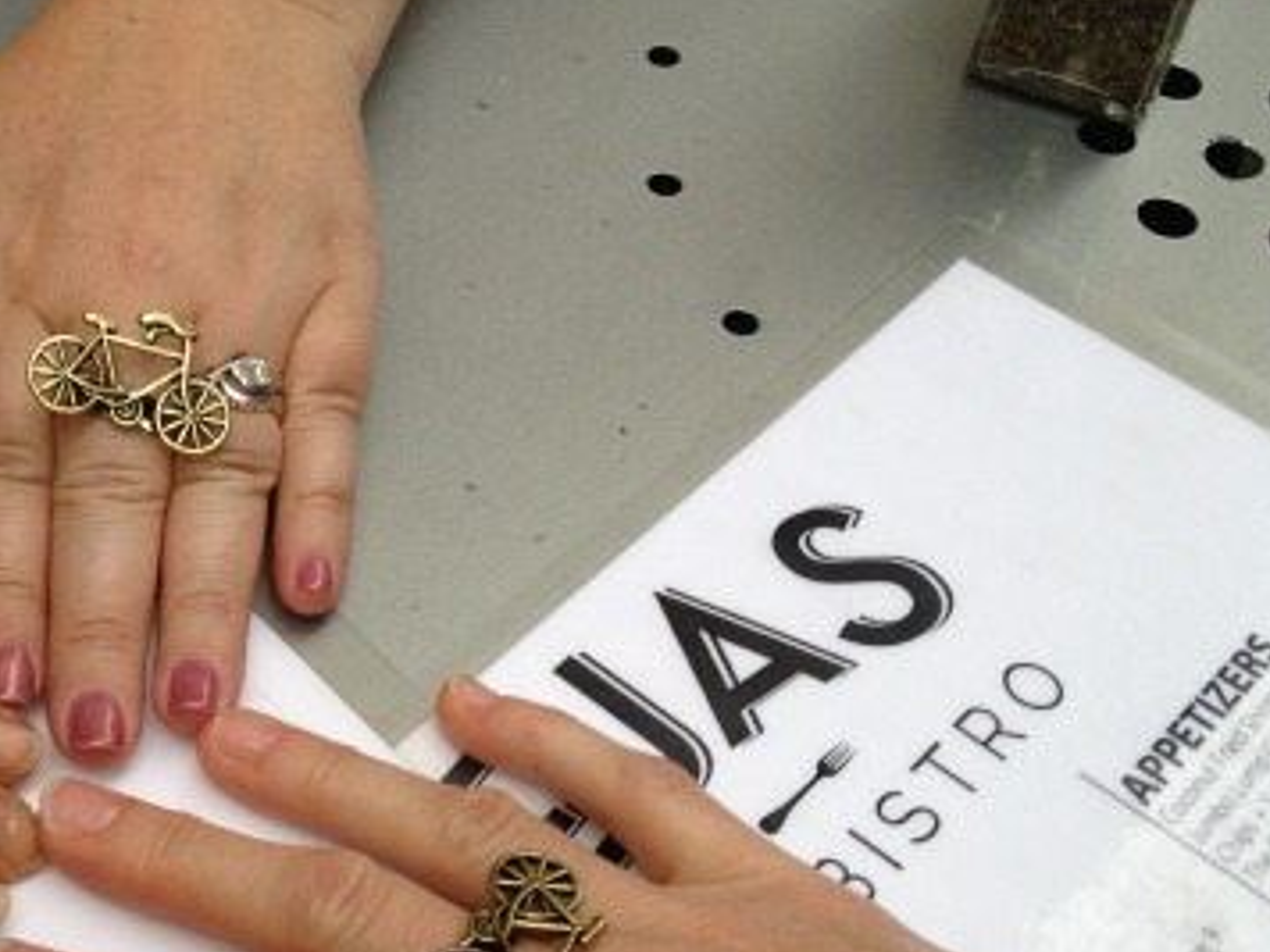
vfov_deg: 23.2
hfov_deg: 29.6
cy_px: 642
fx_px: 2311
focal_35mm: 63
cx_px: 168
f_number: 2.4
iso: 50
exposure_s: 1/291
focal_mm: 4.28
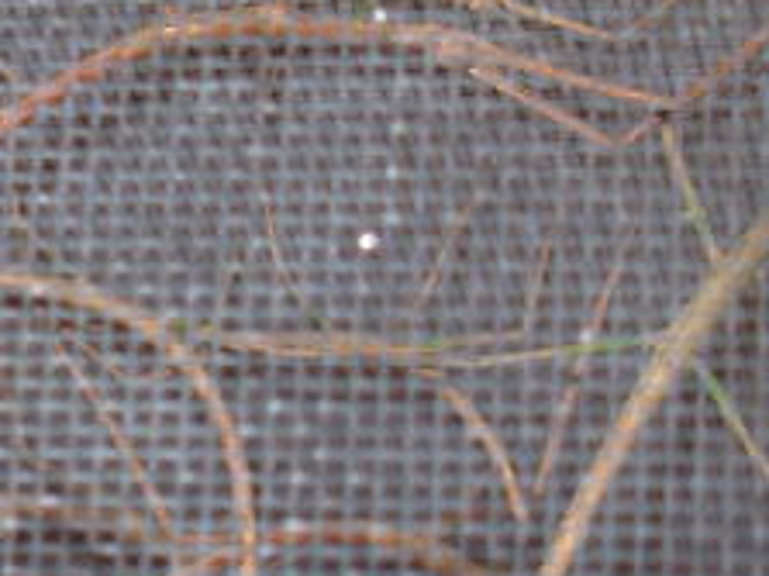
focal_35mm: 221
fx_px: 4907
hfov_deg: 8.8
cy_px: 345
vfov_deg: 6.7
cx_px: -221
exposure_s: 1/45.3
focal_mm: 11.5
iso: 50
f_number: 3.5
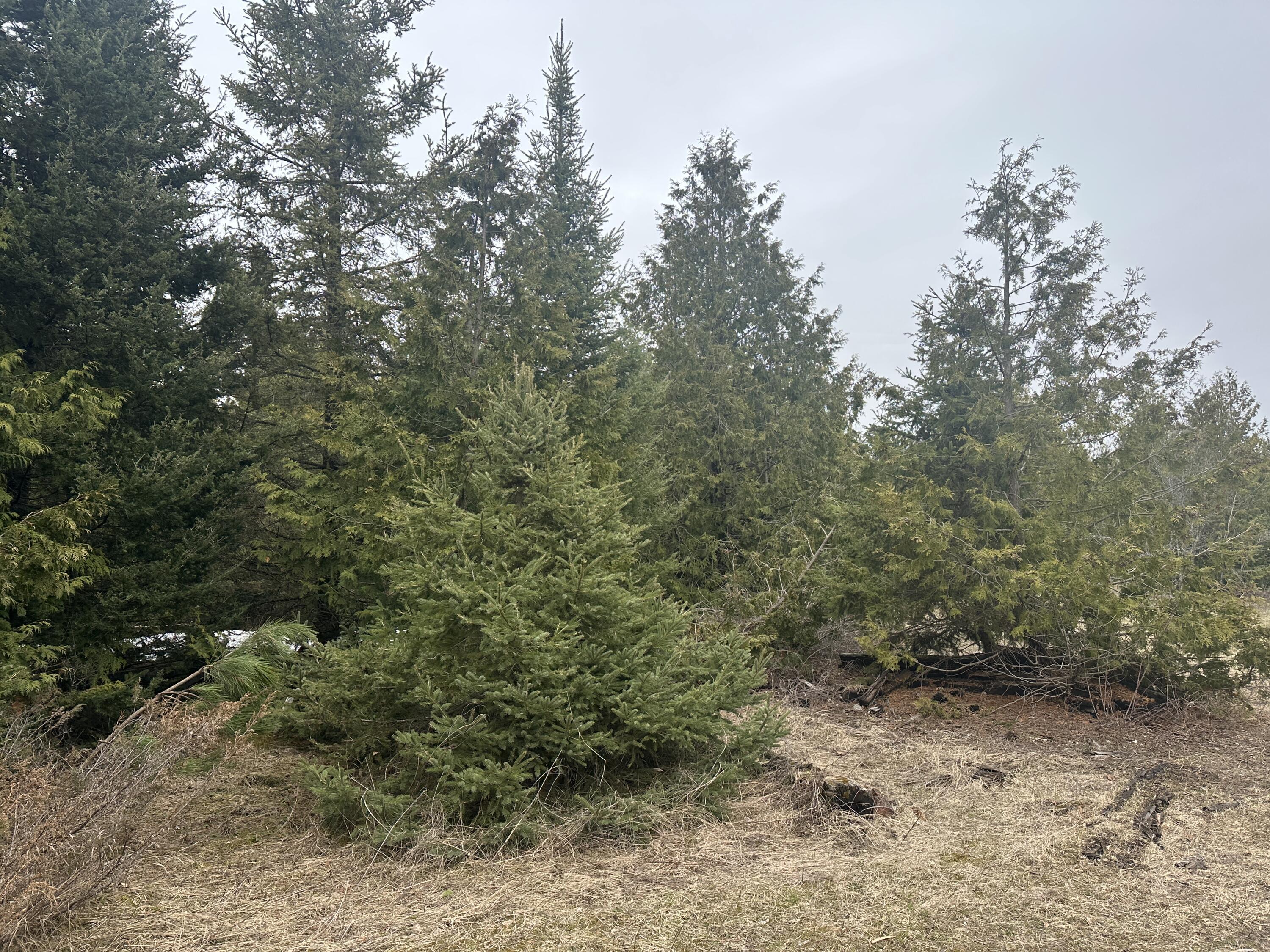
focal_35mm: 24
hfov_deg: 71.6
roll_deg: +0.0
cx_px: 635
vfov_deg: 56.8
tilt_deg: +4.9
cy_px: 476
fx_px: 881
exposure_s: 1/1321
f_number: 1.78
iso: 80
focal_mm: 6.86
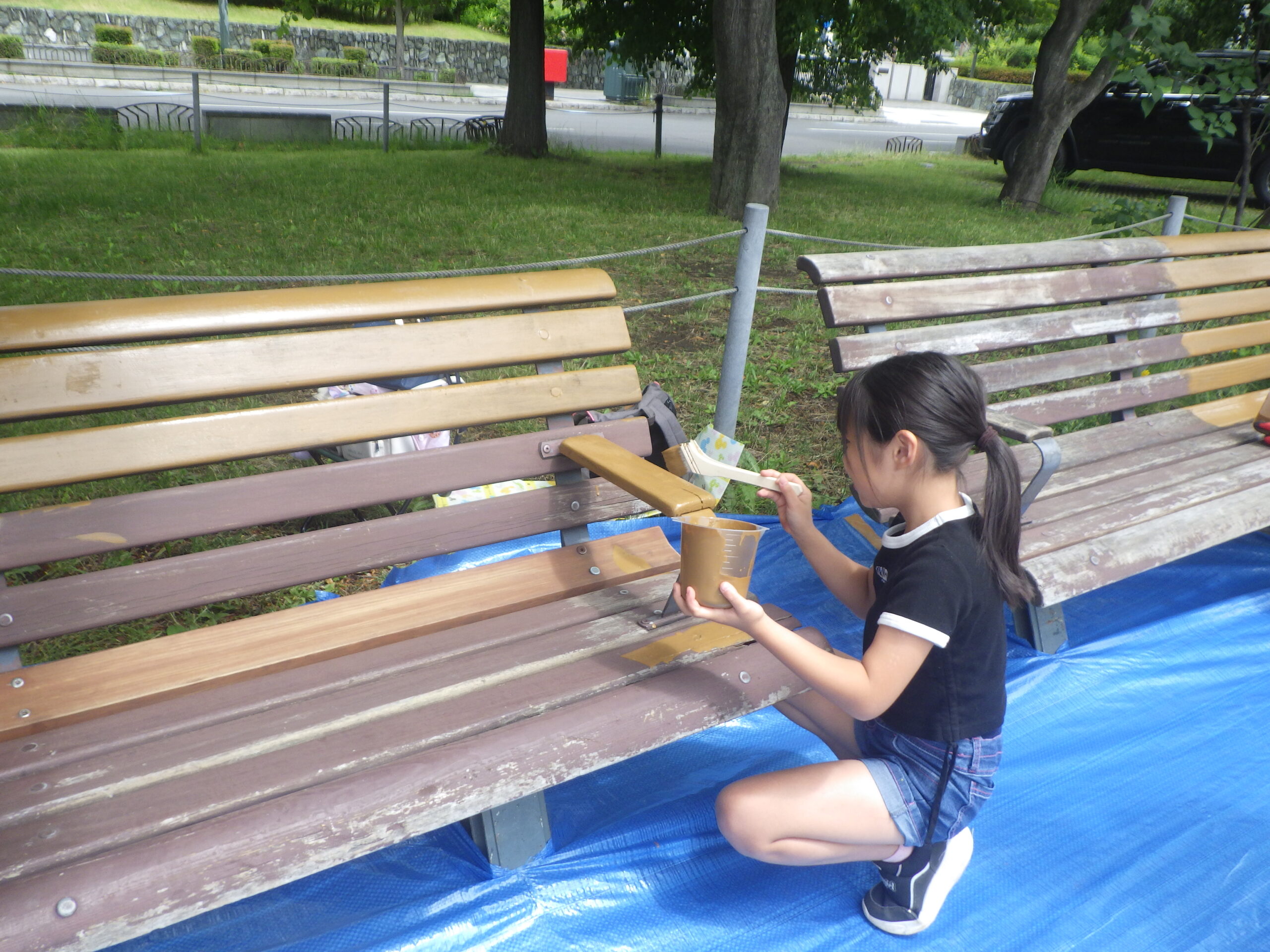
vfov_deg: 49.7
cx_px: 635
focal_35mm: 28
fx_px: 1027
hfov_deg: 63.4
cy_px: 476
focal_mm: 5
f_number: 4.2
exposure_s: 1/250
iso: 125
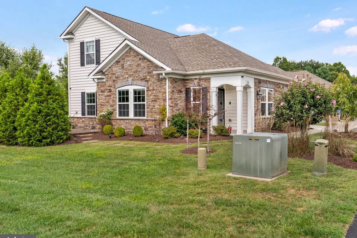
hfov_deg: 57.2
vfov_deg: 40.0
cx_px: 185
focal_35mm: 33
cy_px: 121
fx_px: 327
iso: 1250
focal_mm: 31
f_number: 8
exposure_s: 1/800
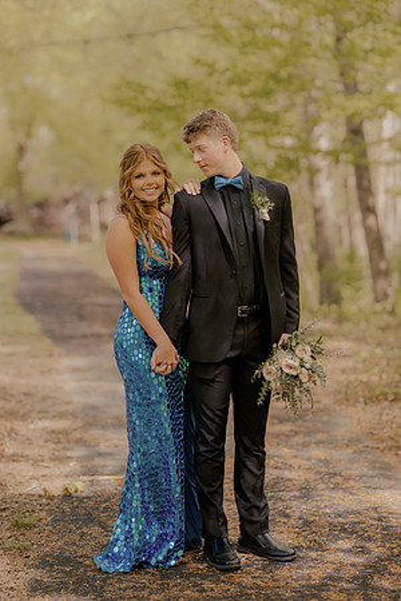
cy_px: 300
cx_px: 200
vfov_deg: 23.9
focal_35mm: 85
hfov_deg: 16.1
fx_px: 1420
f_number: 2
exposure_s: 1/500
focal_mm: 85
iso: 100
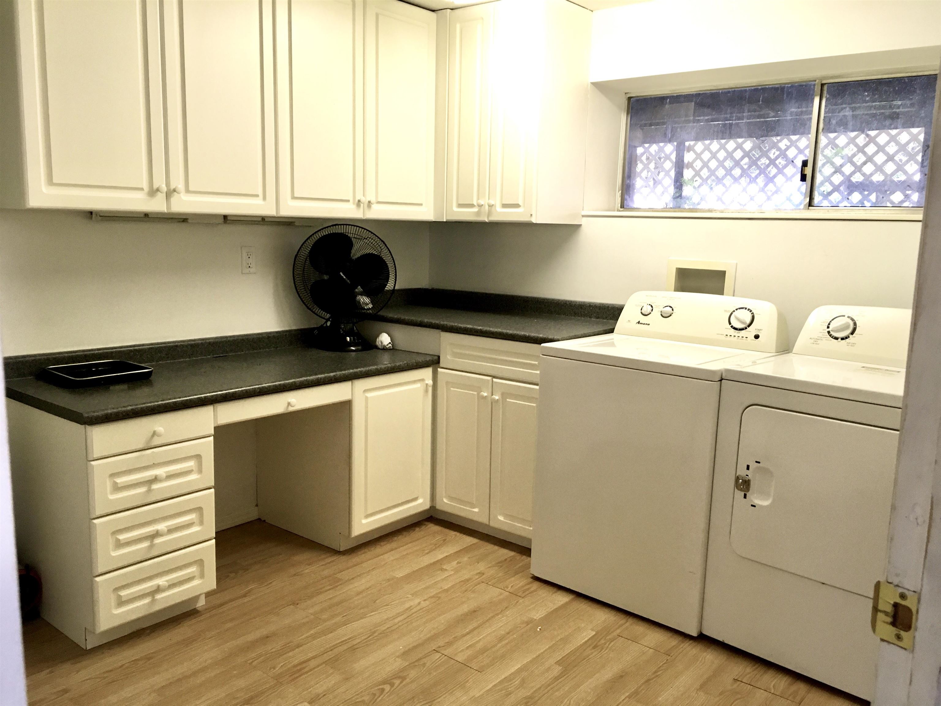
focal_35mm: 29
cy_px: 353
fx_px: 788
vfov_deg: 48.2
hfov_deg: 61.7
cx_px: 470
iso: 100
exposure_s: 1/30
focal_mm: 4.15
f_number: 2.2
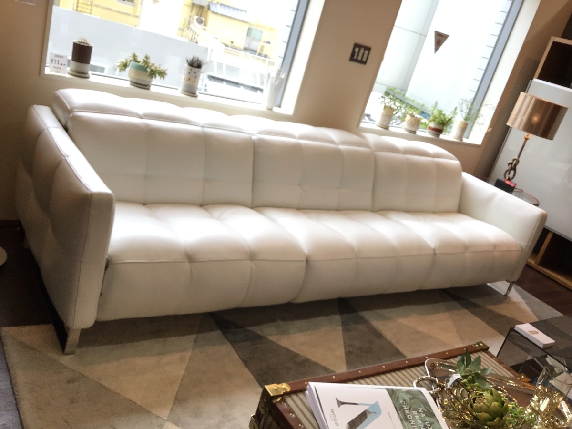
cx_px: 286
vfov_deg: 45.4
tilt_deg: -21.2
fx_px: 512
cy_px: 214
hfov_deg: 58.4
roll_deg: -17.1
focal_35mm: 31
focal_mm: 3.3
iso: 40
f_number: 2.4
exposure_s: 1/120
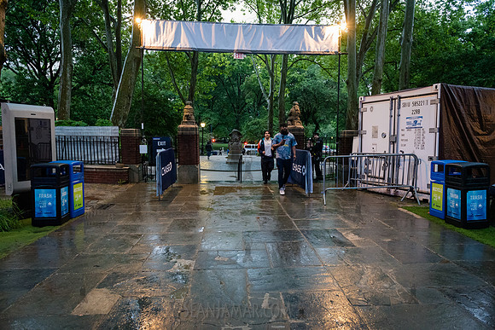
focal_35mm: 24
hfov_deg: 73.7
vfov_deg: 53.1
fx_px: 331
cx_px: 248
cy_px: 165
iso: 6400
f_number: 3.5
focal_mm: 24
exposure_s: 1/100
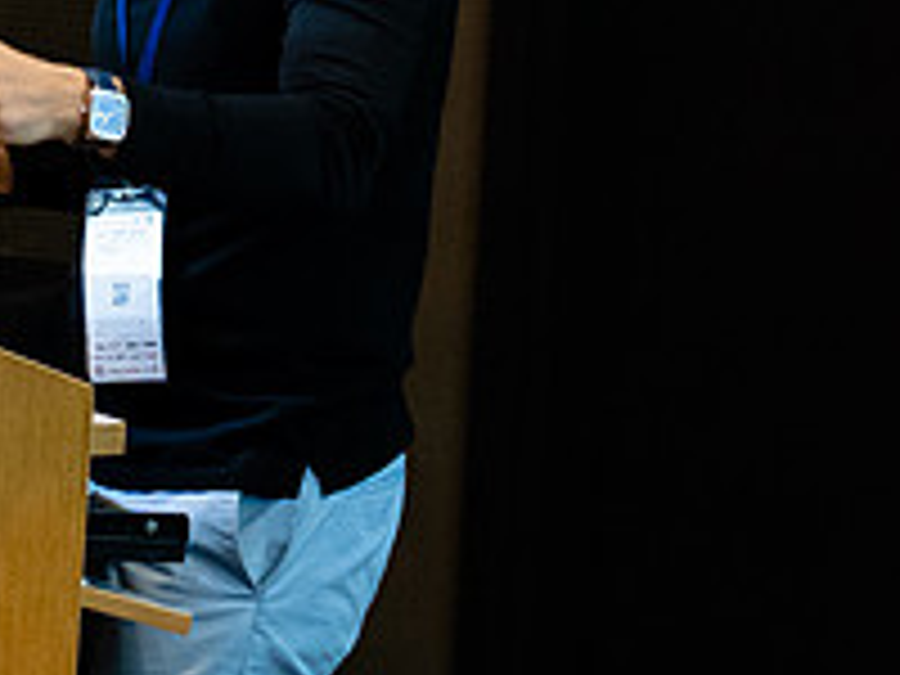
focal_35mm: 354
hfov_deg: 5.6
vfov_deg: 4.2
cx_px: 540
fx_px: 9204
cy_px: -146
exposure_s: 1/200
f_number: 2.8
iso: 4000
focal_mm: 85
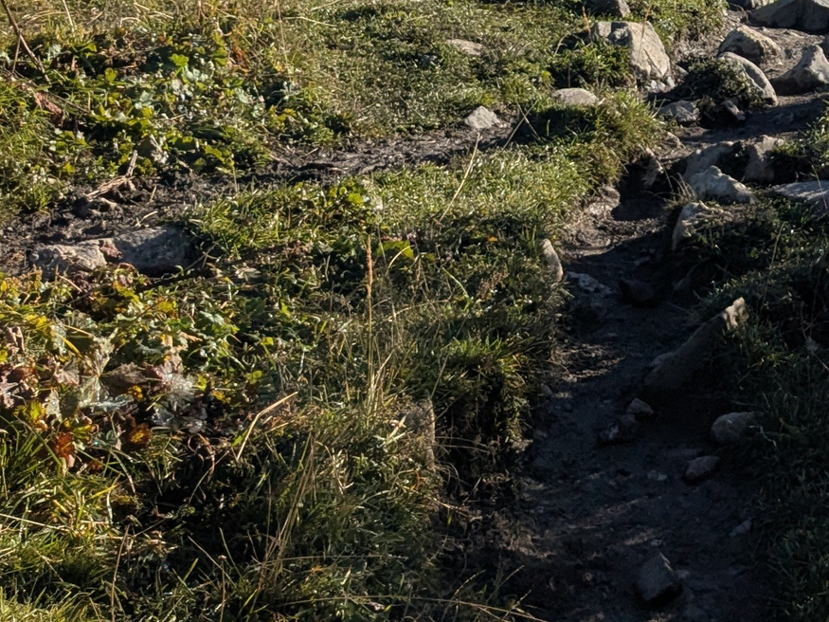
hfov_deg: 23.2
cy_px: -246
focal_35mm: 79
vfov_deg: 17.2
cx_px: 910
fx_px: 1892
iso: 57
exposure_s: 1/3344
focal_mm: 4.38
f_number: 1.73
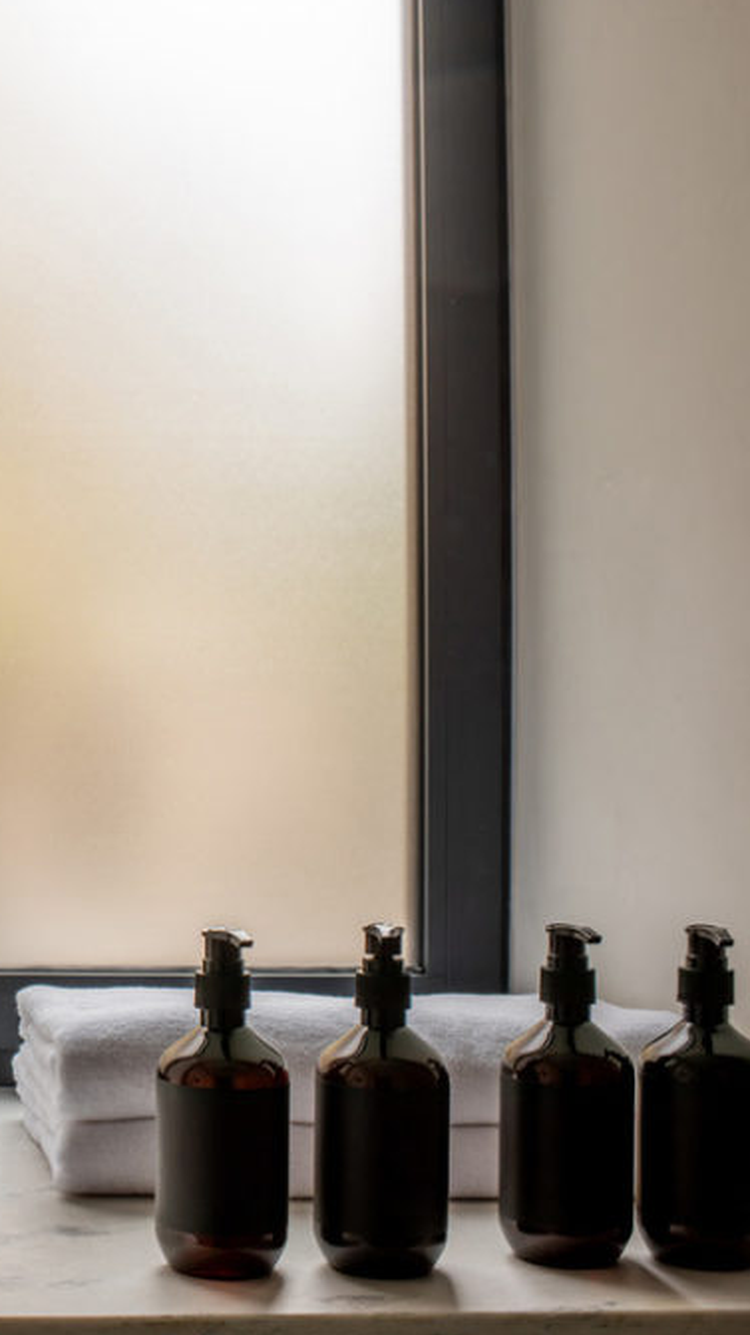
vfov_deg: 37.2
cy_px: 669
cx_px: -141
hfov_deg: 20.1
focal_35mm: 56
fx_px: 1982
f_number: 10
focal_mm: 35
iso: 64
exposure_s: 1/13
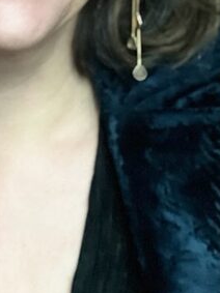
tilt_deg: -2.8
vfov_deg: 9.0
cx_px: 8
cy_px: -75
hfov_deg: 6.8
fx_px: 1849
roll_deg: +0.1
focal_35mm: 218
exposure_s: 1/15
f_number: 2.8
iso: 800
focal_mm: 9
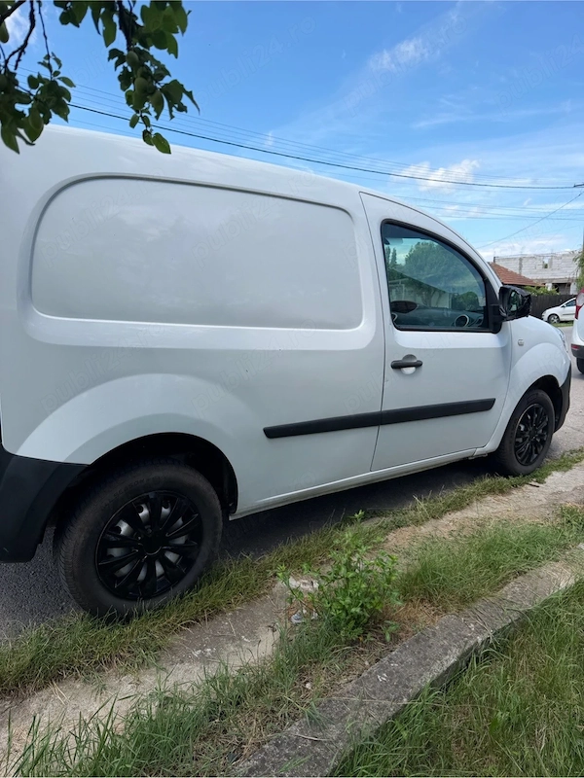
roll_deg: +1.2
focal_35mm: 24
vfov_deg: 71.6
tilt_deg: -10.2
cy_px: 389
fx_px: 540
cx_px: 292
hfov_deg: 56.8
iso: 80
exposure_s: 1/2801
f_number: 1.78
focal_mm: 6.76
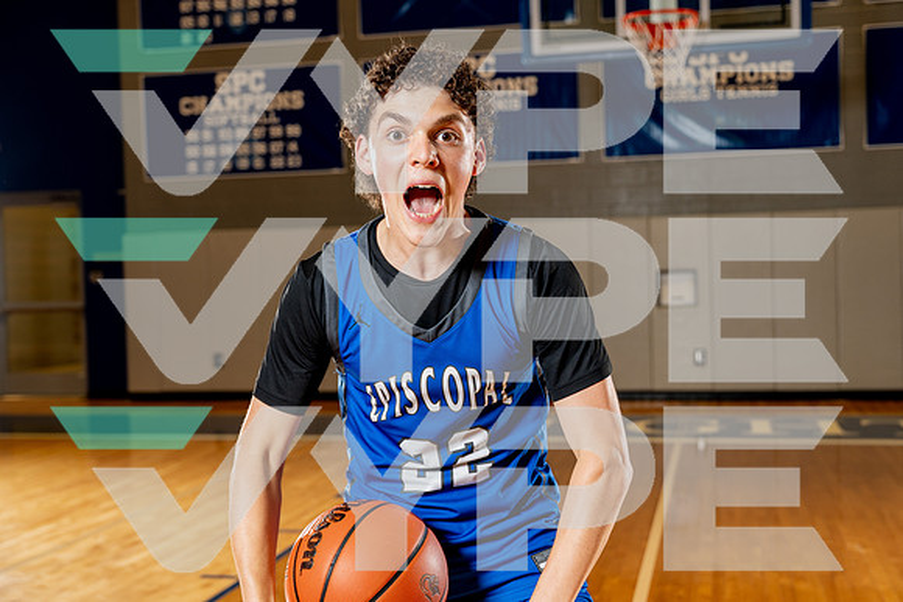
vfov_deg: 28.7
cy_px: 301
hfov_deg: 41.9
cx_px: 452
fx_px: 1179
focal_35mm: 47
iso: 320
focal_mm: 47
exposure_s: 1/250
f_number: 4
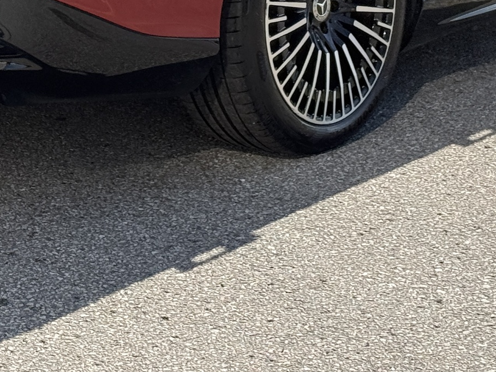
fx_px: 2178
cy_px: -167
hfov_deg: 13.0
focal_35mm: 152
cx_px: 162
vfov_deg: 9.5
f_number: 1.78
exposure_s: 1/2976
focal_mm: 6.76
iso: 100
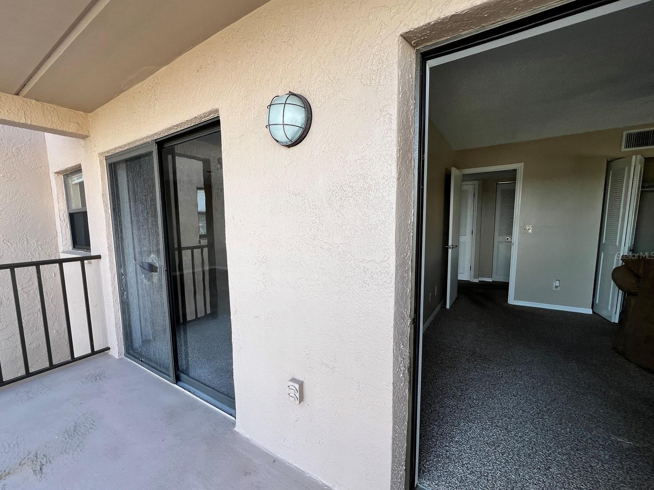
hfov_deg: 101.9
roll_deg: +0.8
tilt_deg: -7.5
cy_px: 255
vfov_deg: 85.6
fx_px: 264
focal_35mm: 14
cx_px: 305
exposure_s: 1/141
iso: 32
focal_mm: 1.57
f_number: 1.8
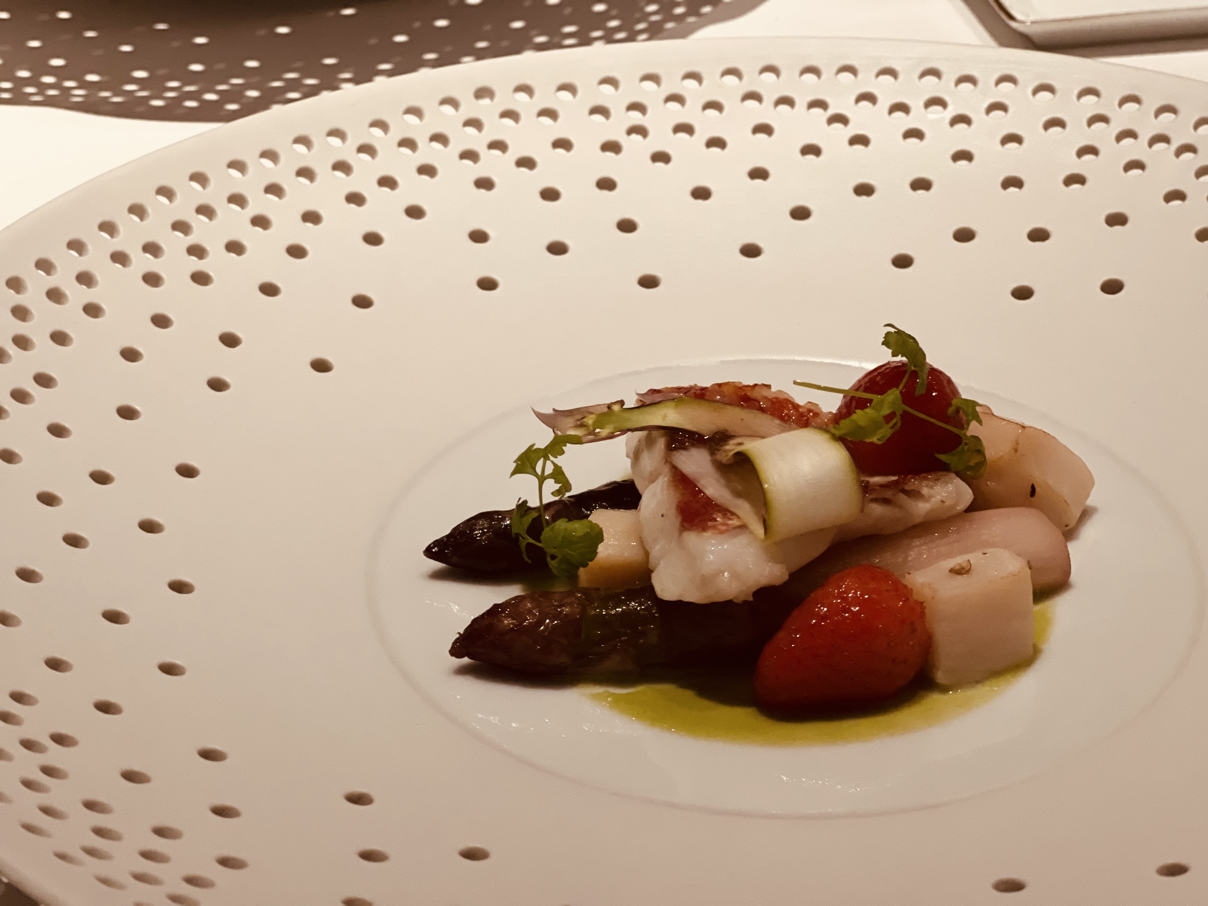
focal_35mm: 77
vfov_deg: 19.1
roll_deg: +1.5
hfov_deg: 25.3
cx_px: 604
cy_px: 453
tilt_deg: -29.5
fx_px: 2687
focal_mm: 9
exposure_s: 1/15
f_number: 2.8
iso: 500
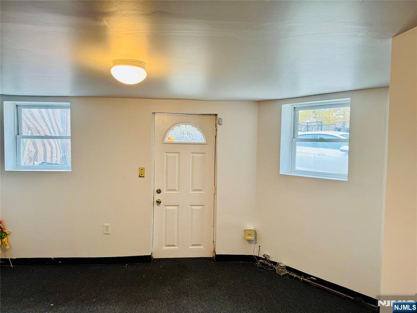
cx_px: 208
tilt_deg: -3.4
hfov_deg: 71.6
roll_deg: -0.5
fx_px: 289
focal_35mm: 24
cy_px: 156
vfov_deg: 56.8
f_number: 1.78
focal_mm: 6.76
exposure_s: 1/120
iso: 125
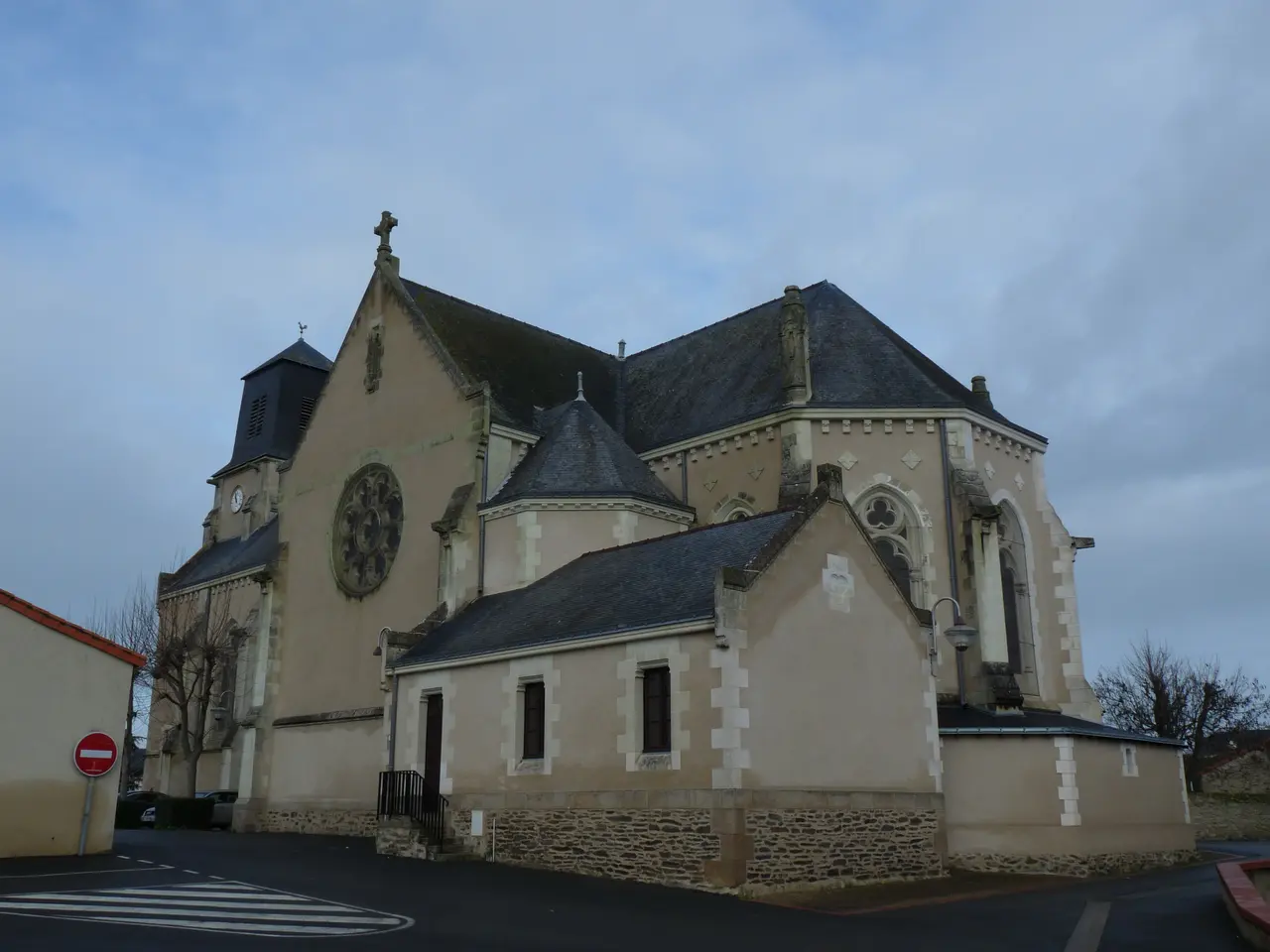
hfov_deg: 56.8
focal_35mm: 32
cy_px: 476
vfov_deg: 44.2
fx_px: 1174
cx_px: 635
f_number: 5.6
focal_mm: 5.6
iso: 100
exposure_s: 1/320
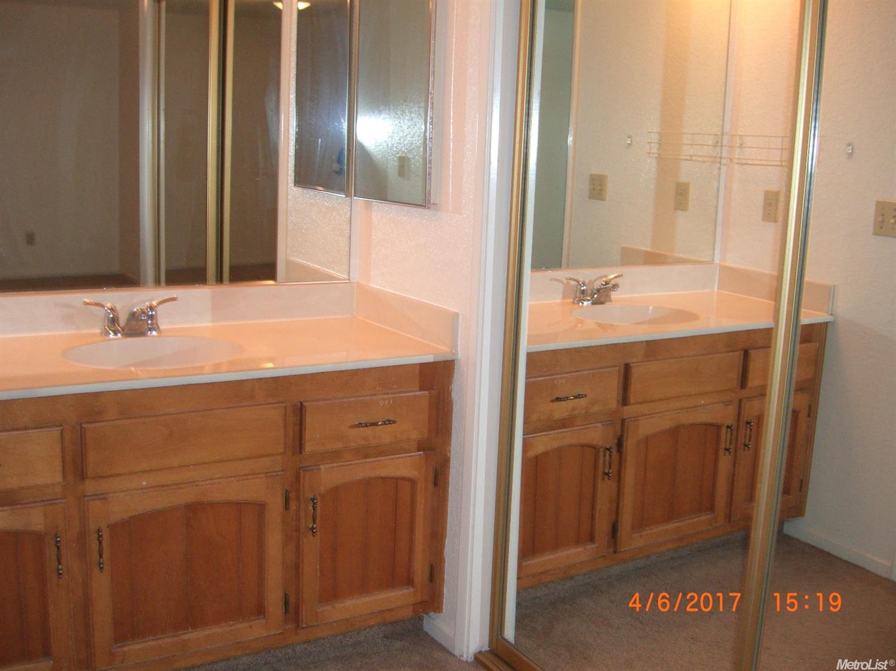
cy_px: 336
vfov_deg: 37.7
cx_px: 448
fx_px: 983
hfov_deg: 49.0
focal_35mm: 38
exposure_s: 1/60
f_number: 2.8
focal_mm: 7.9
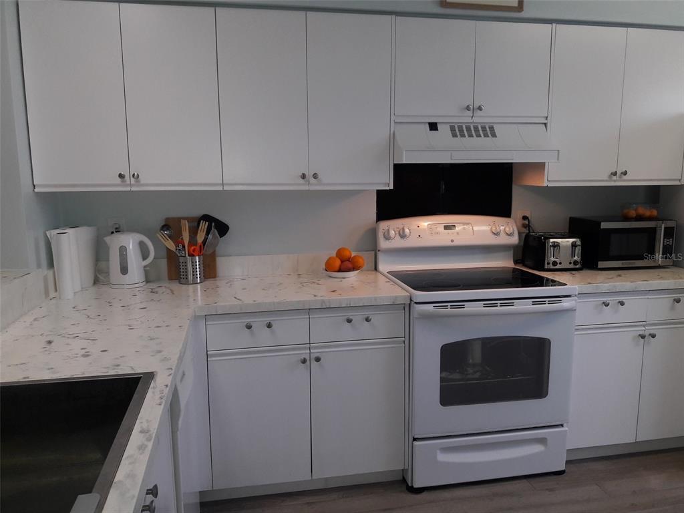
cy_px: 256
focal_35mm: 28
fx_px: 553
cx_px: 342
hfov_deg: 63.4
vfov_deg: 49.7
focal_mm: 3.7
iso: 80
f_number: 1.9
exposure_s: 1/120
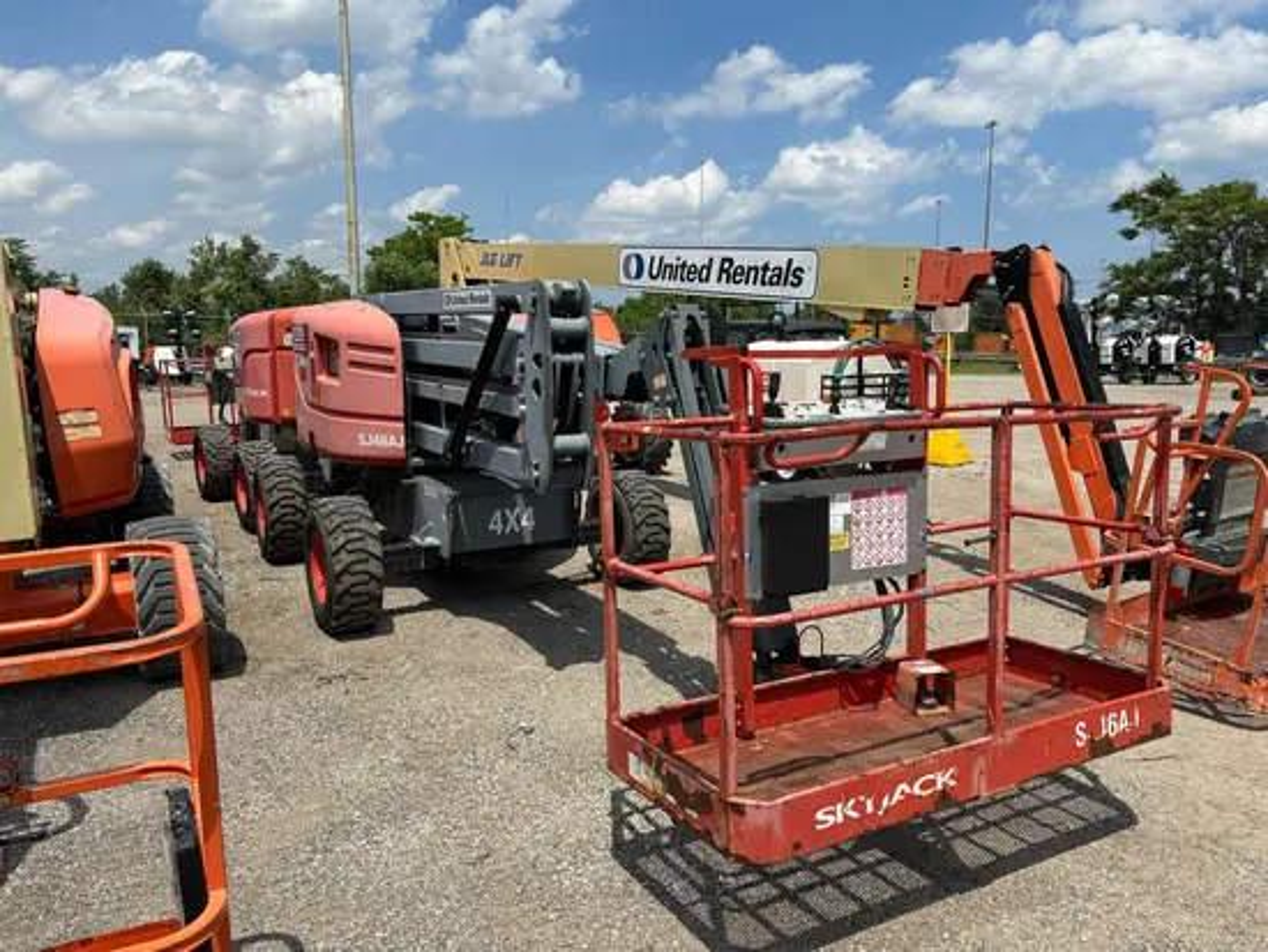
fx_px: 953
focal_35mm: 26
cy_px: 476
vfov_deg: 53.1
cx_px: 634
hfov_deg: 67.3
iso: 50
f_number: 1.6
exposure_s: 1/4255
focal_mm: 5.96
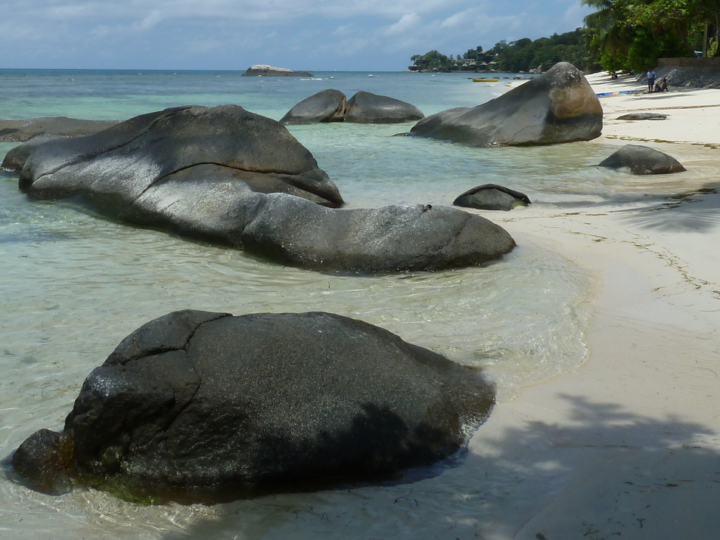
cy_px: 115
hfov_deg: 44.2
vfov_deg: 33.4
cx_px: 242
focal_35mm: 42
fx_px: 874
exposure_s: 1/640
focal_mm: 4.1
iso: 80
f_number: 5.6
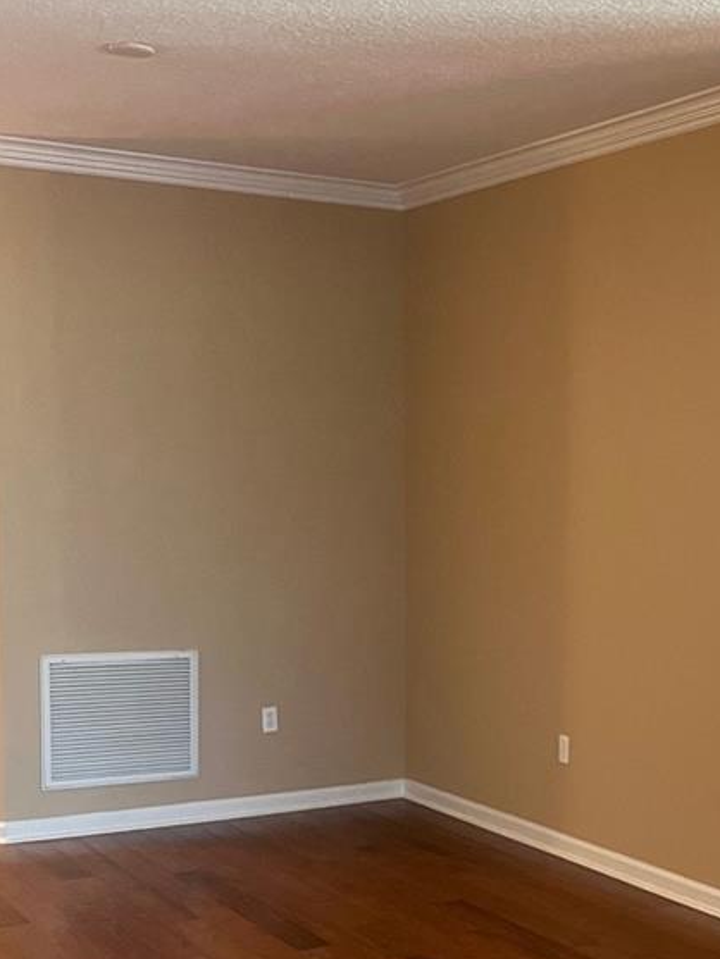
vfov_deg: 33.8
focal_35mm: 56
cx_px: 577
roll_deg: -0.4
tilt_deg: -7.4
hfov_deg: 25.7
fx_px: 1552
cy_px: 687
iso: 500
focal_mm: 5.1
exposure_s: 1/40
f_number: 1.6
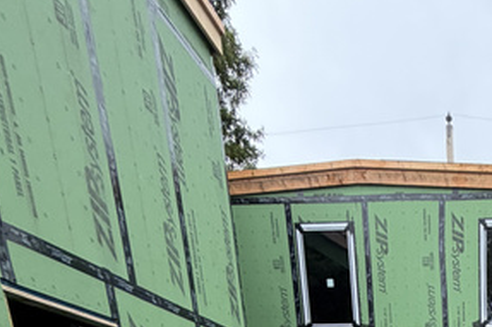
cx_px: 482
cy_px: 618
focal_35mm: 39
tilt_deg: -15.6
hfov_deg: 43.2
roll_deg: +0.7
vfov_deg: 20.6
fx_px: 533
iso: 125
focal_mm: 2.22
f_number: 2.2
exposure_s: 1/121
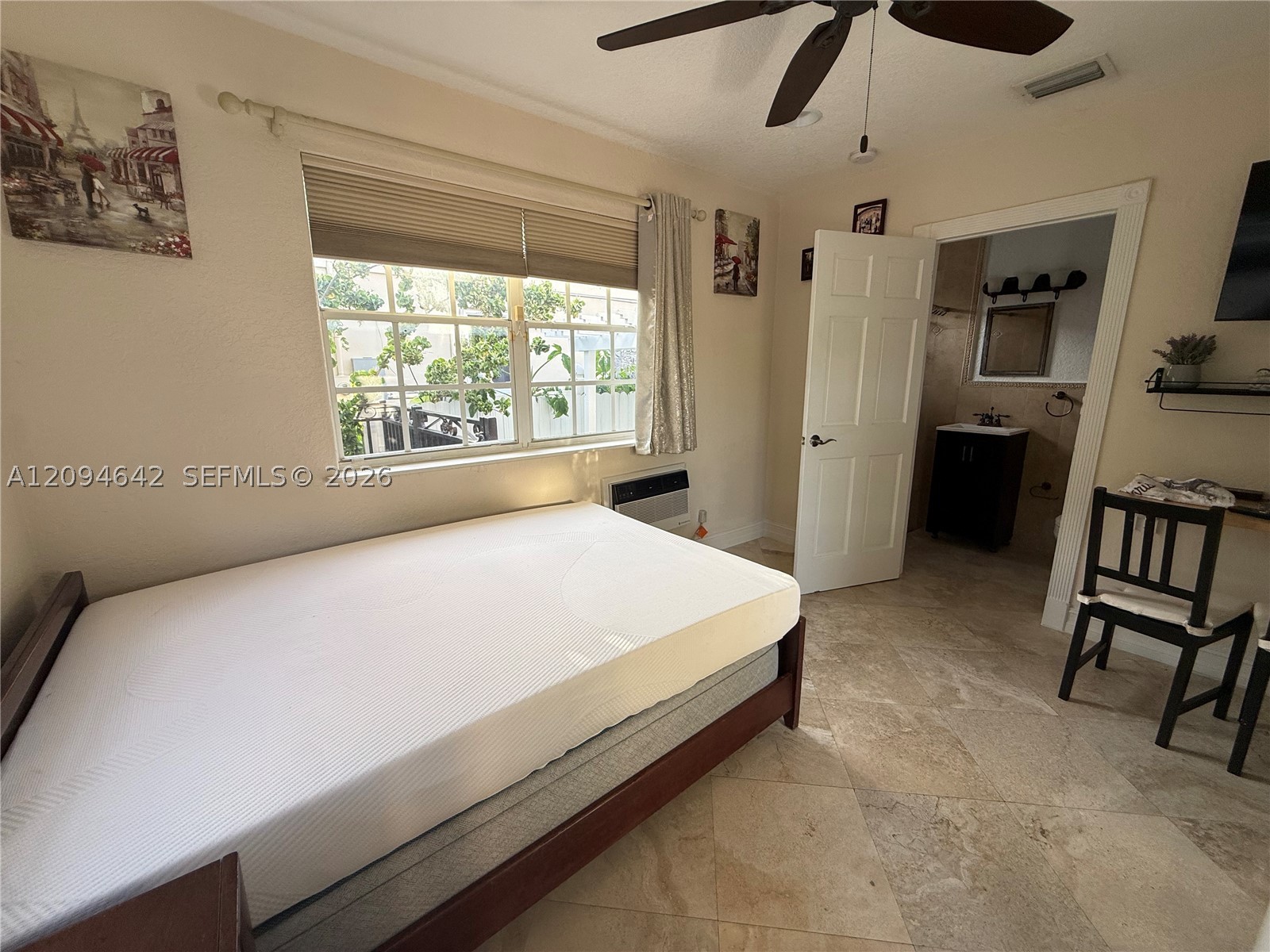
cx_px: 635
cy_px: 476
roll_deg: +0.0
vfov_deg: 85.7
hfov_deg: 102.1
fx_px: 514
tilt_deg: -12.1
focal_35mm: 14
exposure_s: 1/99
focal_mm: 2.22
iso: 64
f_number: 2.2
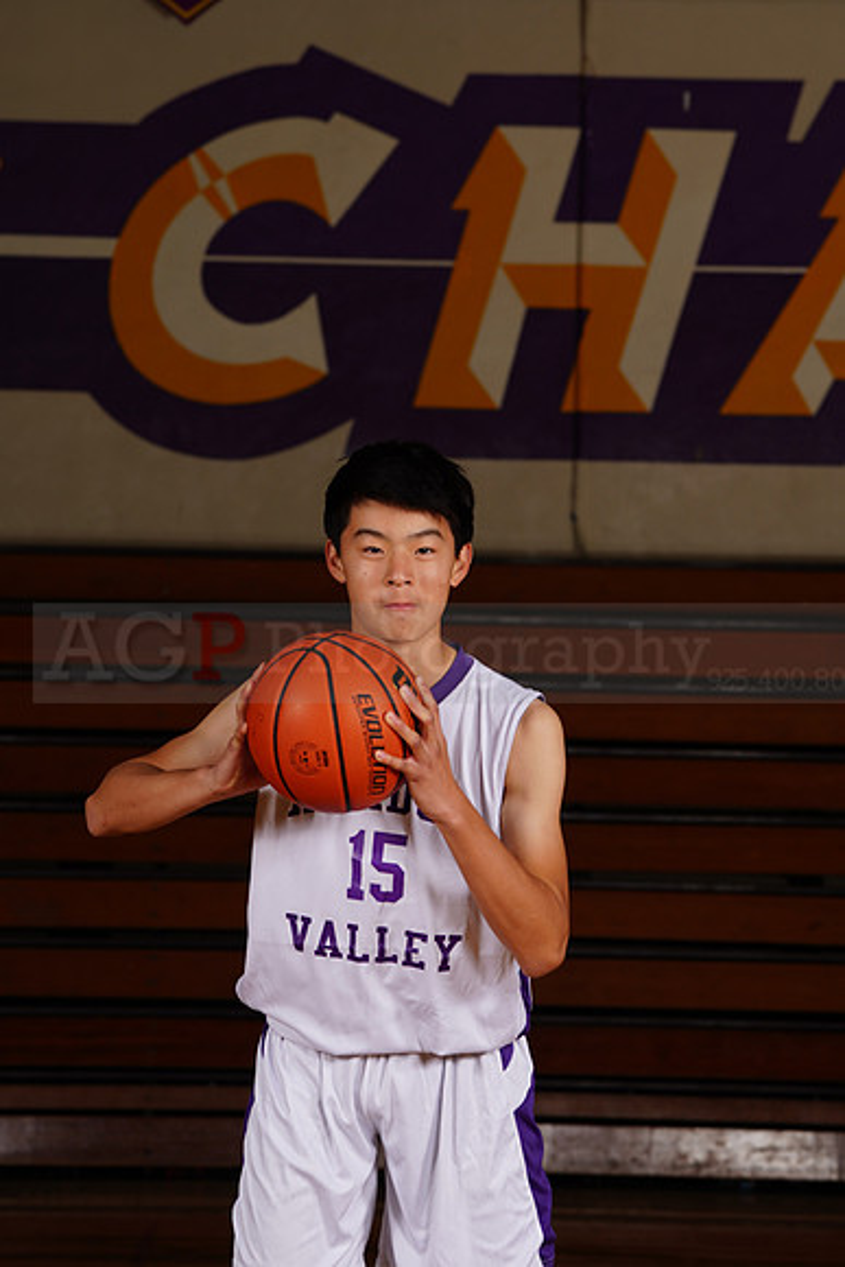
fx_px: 5946
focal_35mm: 169
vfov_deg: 12.2
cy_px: 634
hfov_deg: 8.1
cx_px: 422
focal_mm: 169
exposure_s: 1/200
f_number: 9
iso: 200
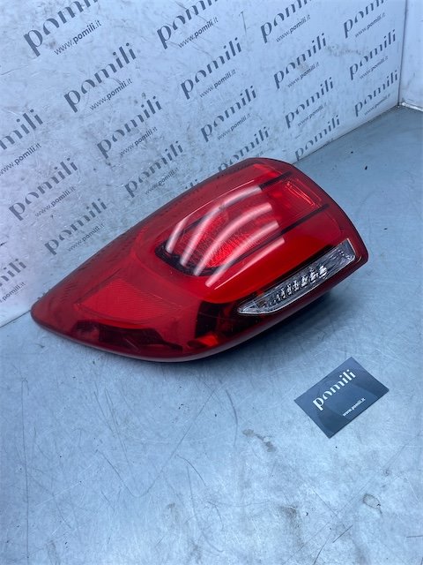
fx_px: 424
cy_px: 282
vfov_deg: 67.3
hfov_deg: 53.1
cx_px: 212
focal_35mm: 26
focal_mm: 4.25
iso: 32
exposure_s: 1/810
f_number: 1.8
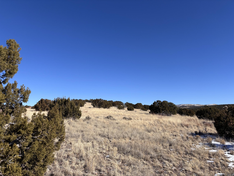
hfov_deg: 67.3
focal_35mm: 26
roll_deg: -0.9
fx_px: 176
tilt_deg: +8.6
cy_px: 88
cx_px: 117
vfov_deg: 53.1
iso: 50
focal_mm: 5.96
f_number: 1.6
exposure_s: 1/4255
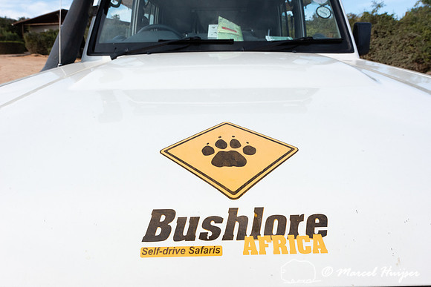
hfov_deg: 73.7
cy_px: 144
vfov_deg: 53.2
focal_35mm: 24
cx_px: 216
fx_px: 287
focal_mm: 24
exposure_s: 1/800
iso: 800
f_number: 16
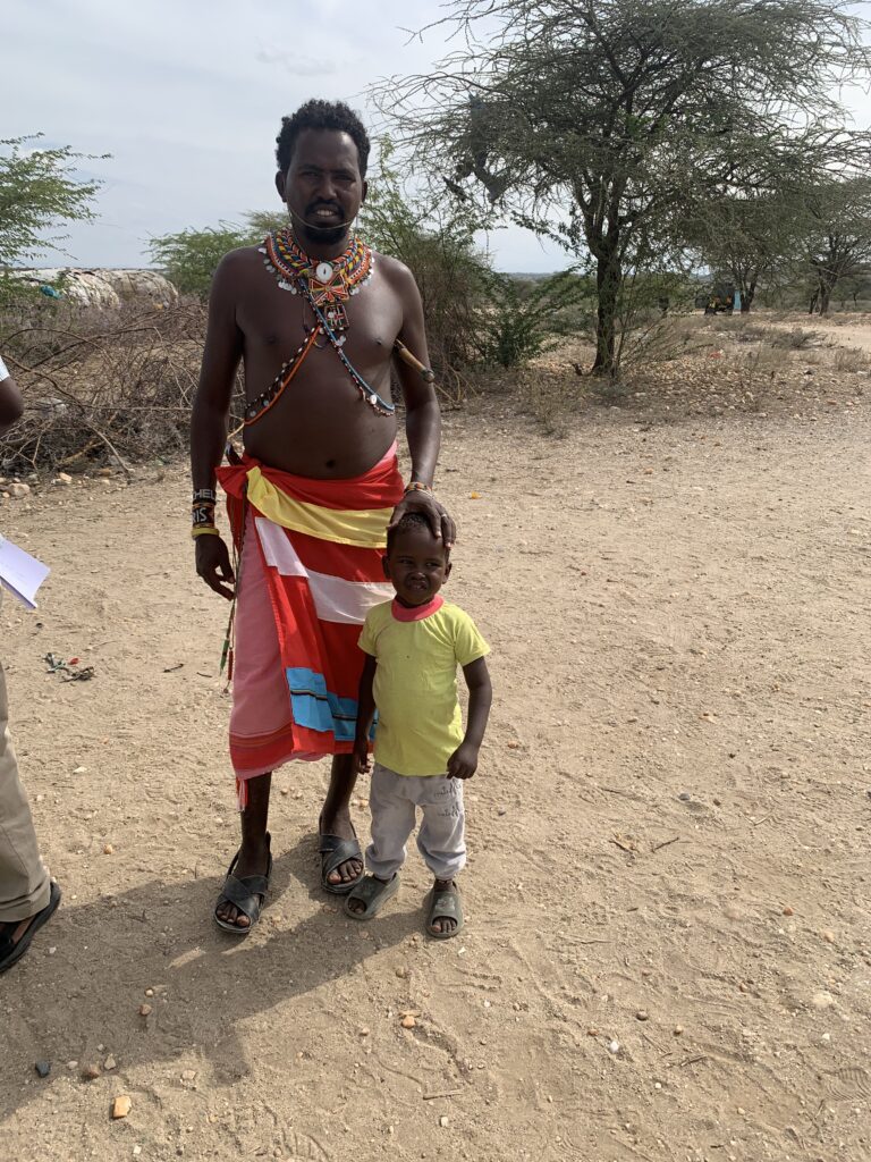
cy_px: 581
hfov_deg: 53.1
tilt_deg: -16.8
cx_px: 436
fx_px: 872
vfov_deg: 67.3
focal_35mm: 26
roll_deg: -0.9
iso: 25
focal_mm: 4.25
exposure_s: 1/2208
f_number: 1.8
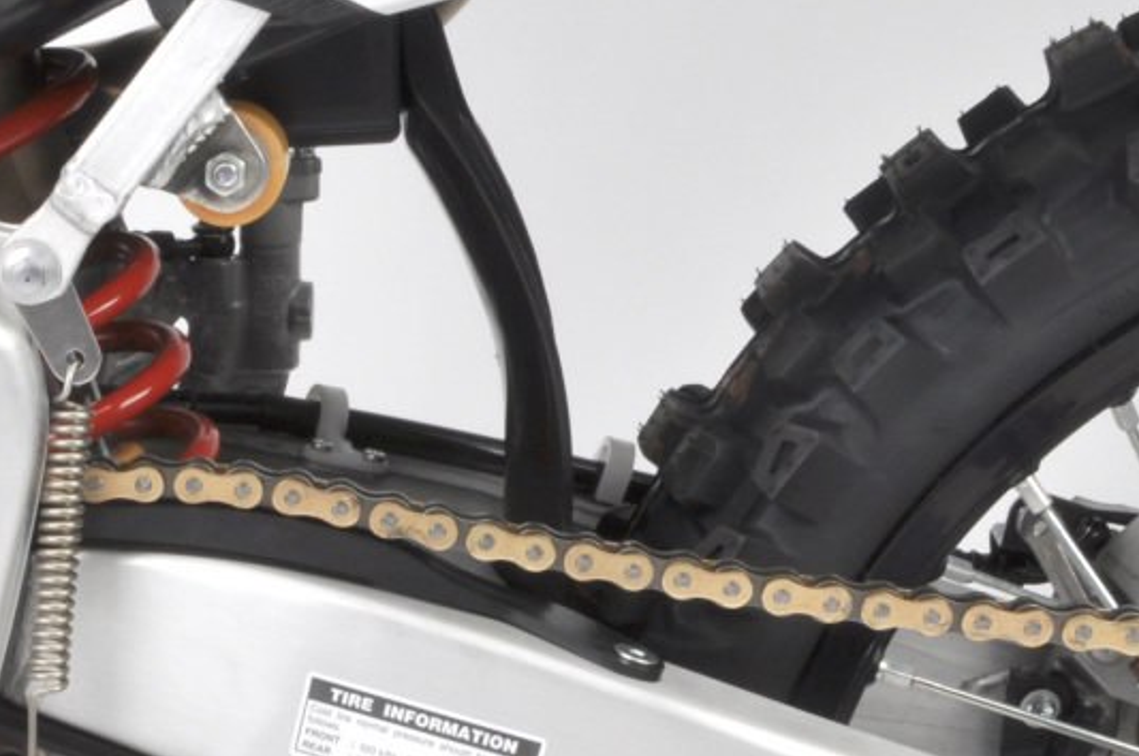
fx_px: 2844
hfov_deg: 21.6
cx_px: -88
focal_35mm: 90
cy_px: 1041
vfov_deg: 14.4
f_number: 22
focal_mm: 20
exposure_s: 1/5
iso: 200
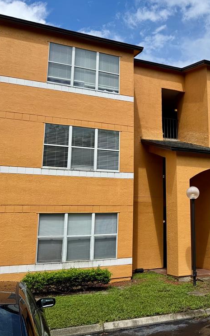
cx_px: 200
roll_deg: +2.7
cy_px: 167
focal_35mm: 35
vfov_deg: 55.3
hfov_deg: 33.8
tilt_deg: +11.0
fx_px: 320
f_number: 1.78
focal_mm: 6.76
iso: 80
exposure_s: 1/5348
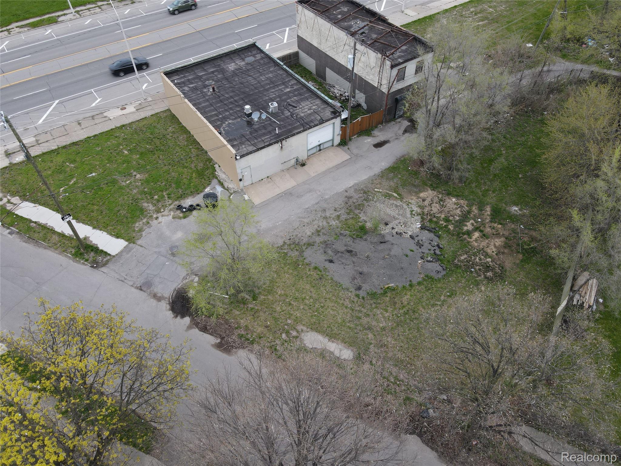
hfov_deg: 71.6
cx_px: 310
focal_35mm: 24
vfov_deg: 56.8
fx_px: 431
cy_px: 233
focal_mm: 4.5
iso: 100
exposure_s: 1/80
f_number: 2.8
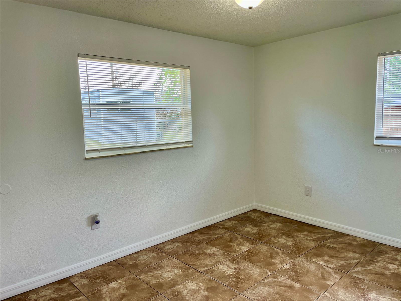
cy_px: 150
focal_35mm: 26
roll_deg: +1.7
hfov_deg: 67.3
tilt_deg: -6.0
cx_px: 200
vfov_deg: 53.1
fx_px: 301
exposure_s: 1/120
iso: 32
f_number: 1.6
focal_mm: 4.2
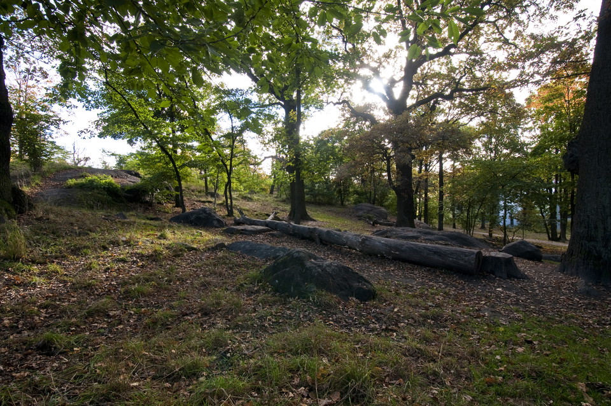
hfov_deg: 95.0
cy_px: 203
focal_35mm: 16
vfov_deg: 71.9
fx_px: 280
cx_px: 306
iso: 250
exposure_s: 1/30
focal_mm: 11
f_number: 11
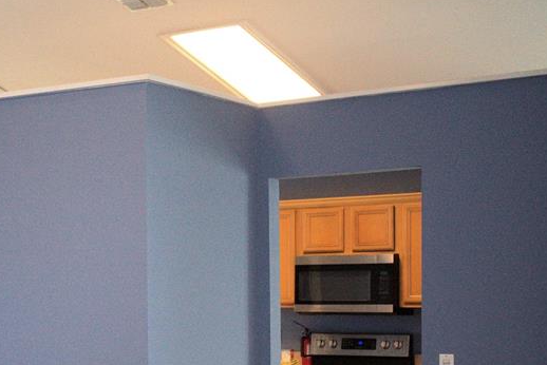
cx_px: 89
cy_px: 321
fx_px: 1201
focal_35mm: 79
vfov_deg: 17.1
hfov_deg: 25.1
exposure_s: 1/160
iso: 3200
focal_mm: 40
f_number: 4
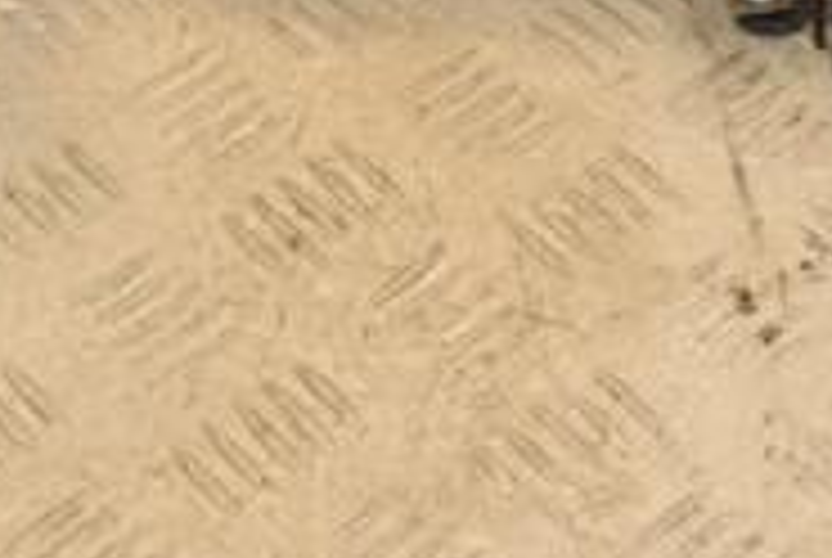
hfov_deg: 14.7
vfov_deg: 9.8
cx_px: 926
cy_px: -310
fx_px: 3148
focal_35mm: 136
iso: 800
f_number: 8
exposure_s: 1/200
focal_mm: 28
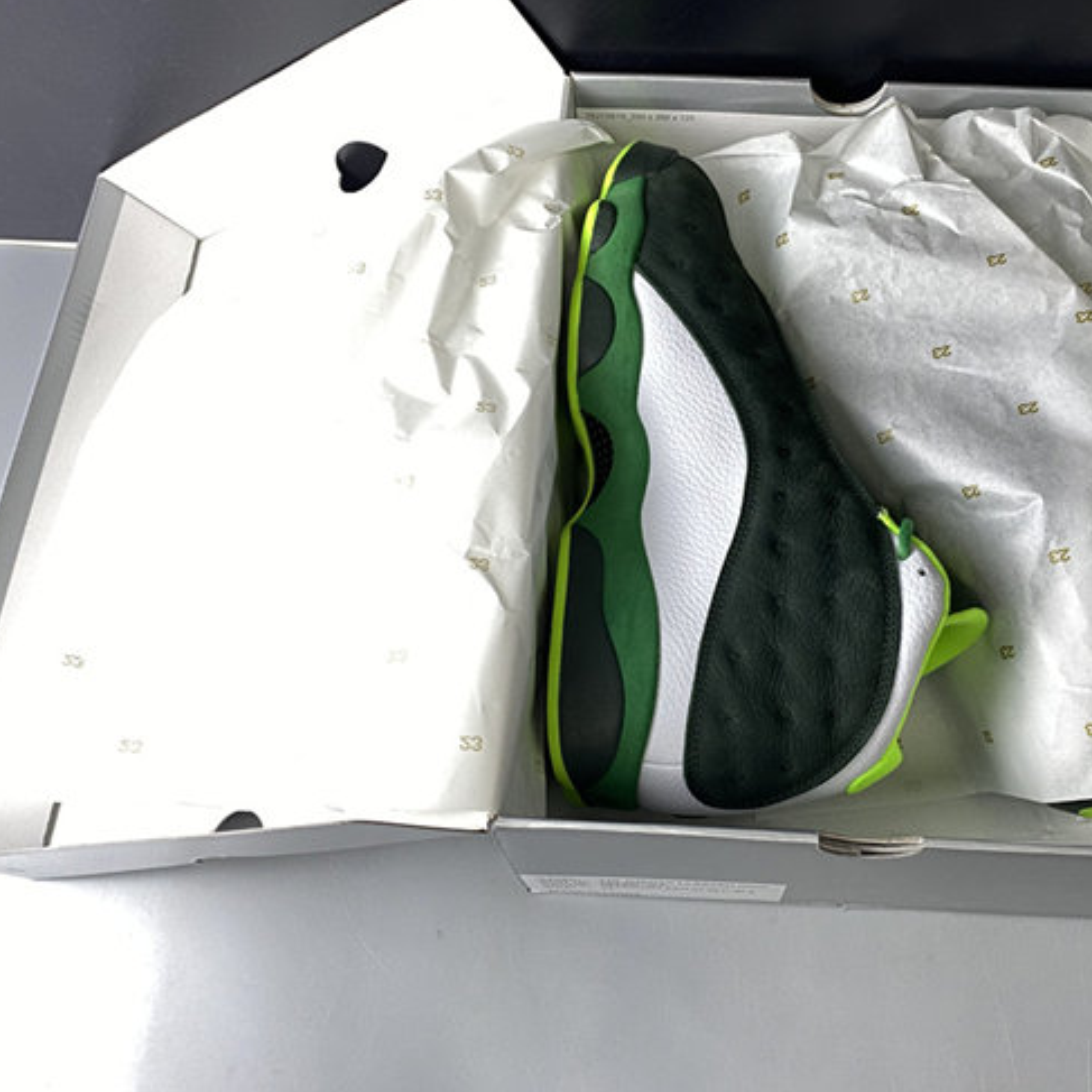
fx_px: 1178
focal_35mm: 33
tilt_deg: -63.6
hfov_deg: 49.4
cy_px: 535
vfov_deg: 49.7
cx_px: 666
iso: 80
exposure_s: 1/50
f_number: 1.8
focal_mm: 4.25
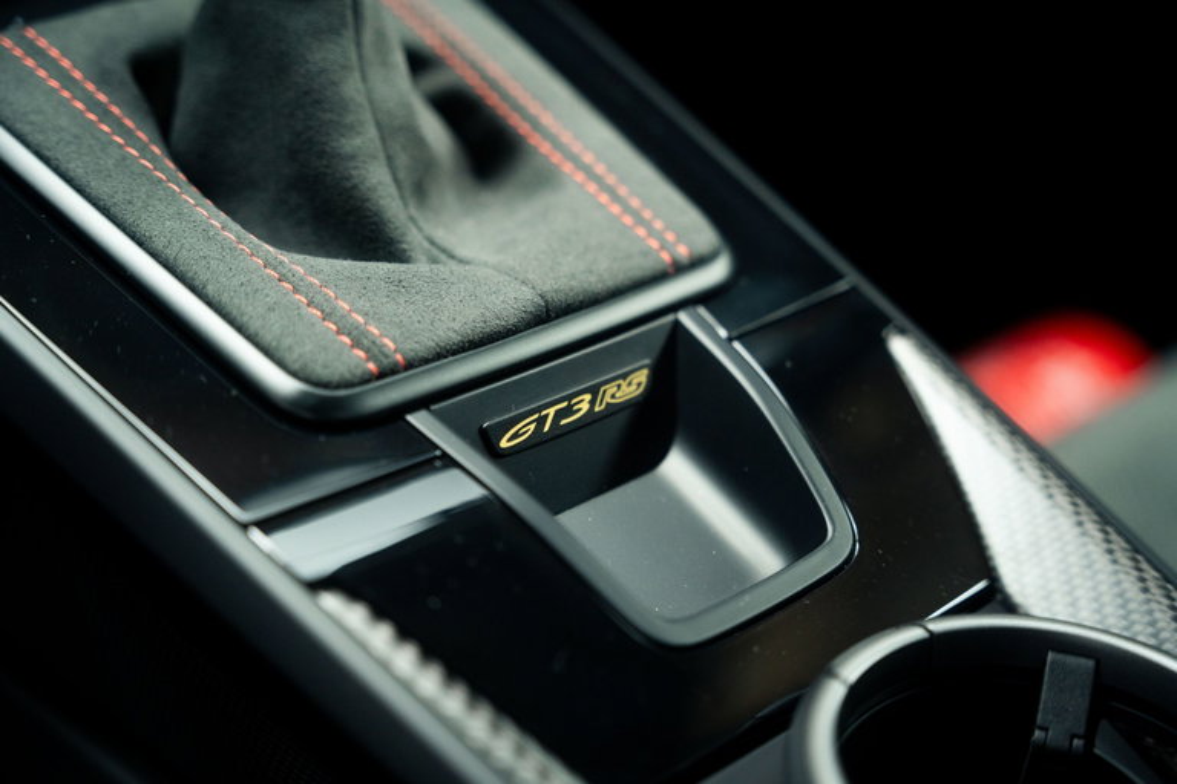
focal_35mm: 58
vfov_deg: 23.6
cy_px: 392
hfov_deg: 34.8
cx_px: 588
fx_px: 1880
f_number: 2.8
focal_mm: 57.5
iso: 2000
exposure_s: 1/250
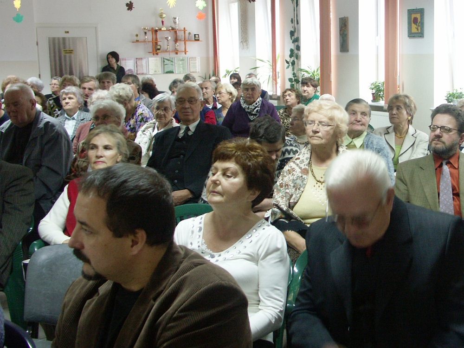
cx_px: 232
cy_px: 174
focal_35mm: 29
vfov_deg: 48.2
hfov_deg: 61.7
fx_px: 389
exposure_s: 1/10
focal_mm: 7.55
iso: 125
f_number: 2.8
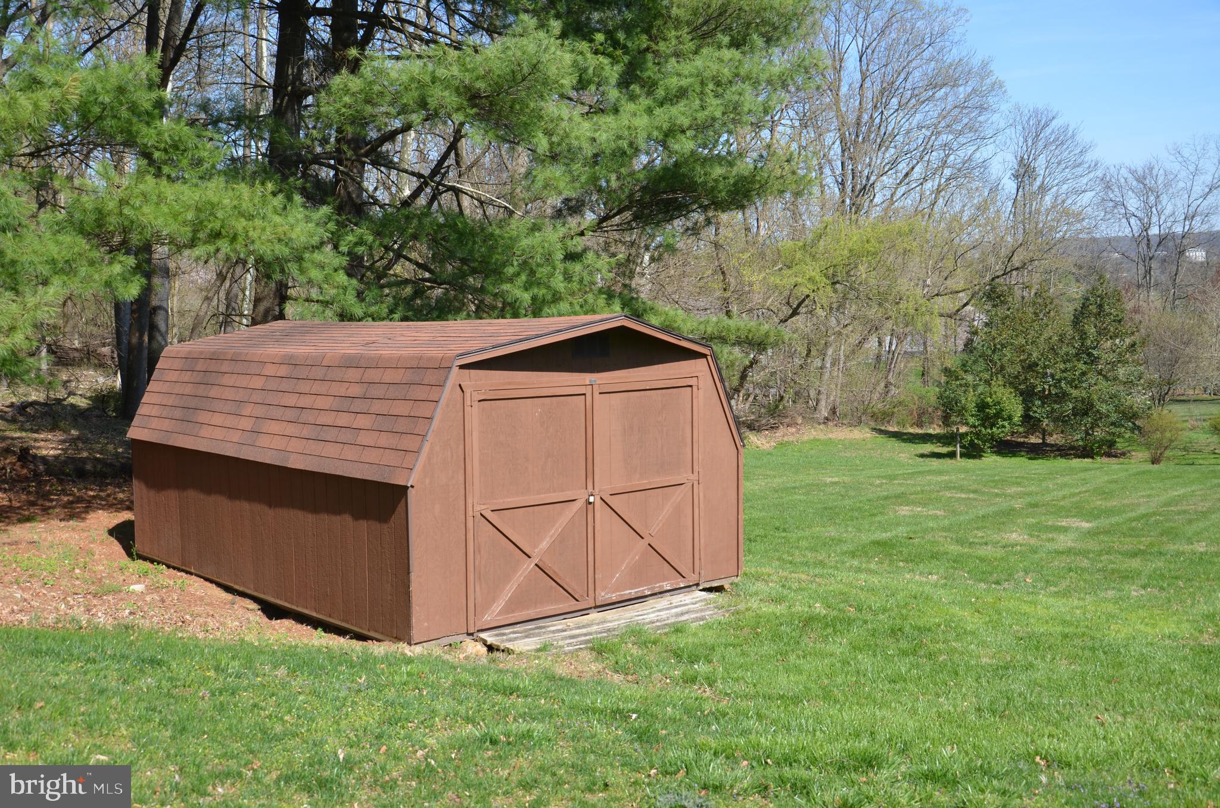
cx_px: 610
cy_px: 404
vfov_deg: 35.3
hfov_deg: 51.4
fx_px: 1268
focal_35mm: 38
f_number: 8
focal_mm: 25
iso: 140
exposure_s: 1/250
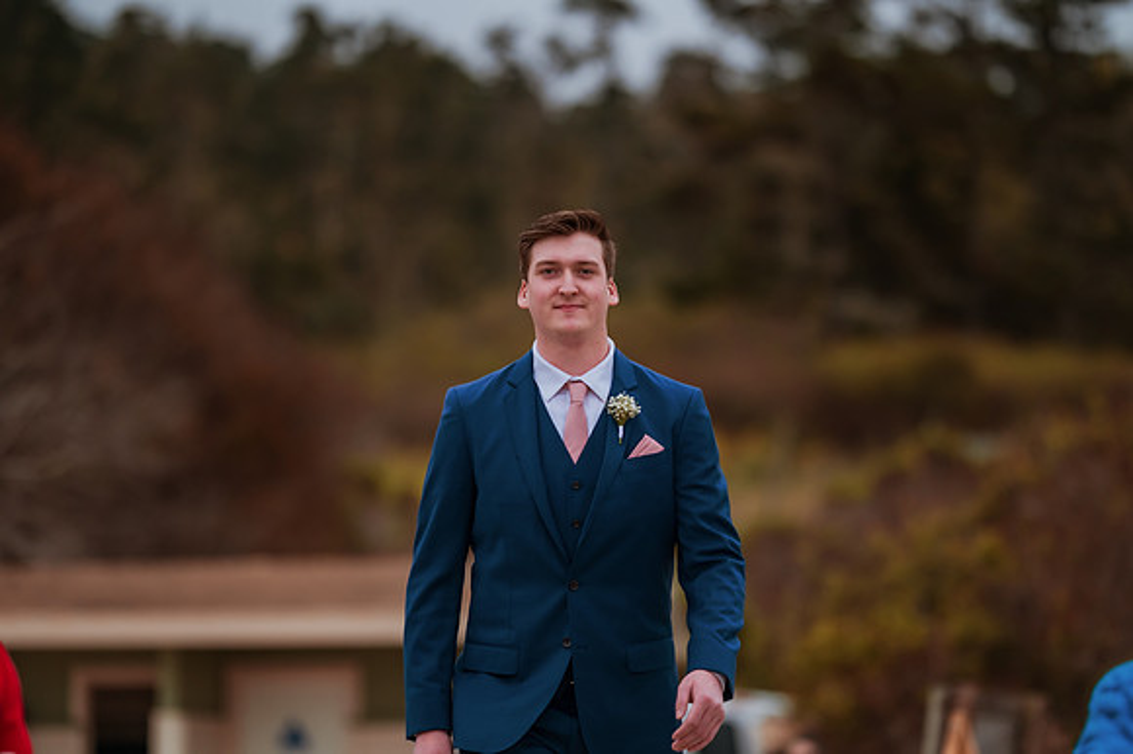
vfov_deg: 10.1
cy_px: 377
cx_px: 566
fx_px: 4246
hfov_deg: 15.2
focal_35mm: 135
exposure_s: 1/3200
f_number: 1.8
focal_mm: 135
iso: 500
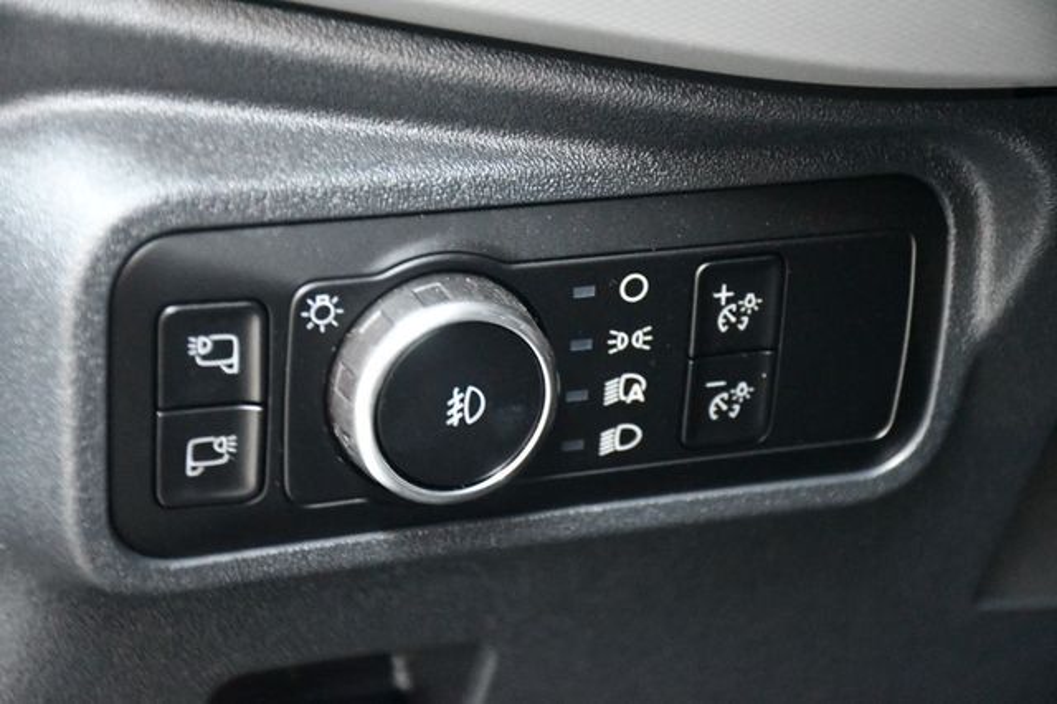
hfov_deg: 19.5
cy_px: 352
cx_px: 528
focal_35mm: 105
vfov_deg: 13.0
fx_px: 3081
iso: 12800
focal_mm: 70
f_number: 5
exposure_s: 1/15
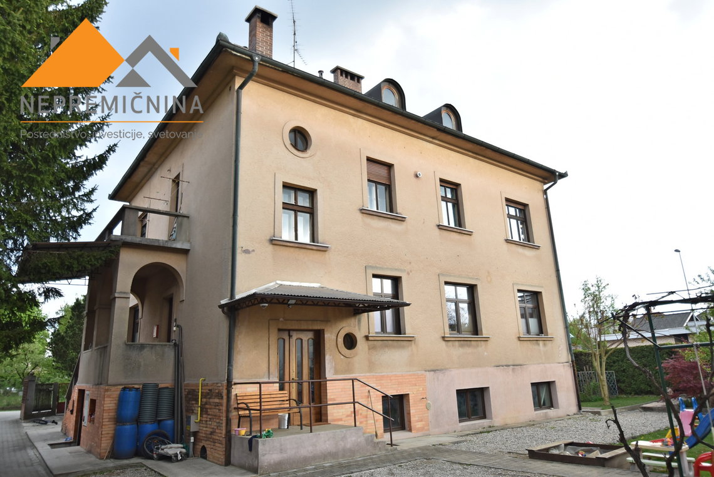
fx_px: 476
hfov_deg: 73.7
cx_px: 357
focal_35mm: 24
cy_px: 238
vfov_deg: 53.2
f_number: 5
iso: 200
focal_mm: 16
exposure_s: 1/100
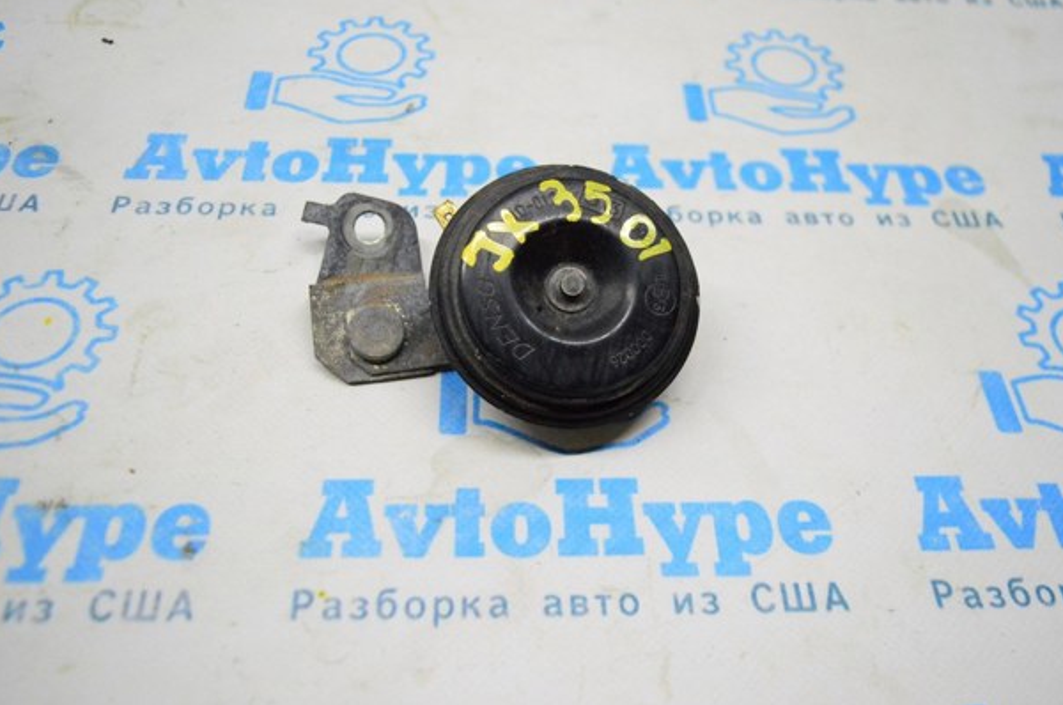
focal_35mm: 32
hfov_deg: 58.8
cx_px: 530
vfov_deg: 41.0
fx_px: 943
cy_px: 334
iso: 6400
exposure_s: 1/1000
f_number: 3.8
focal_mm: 20
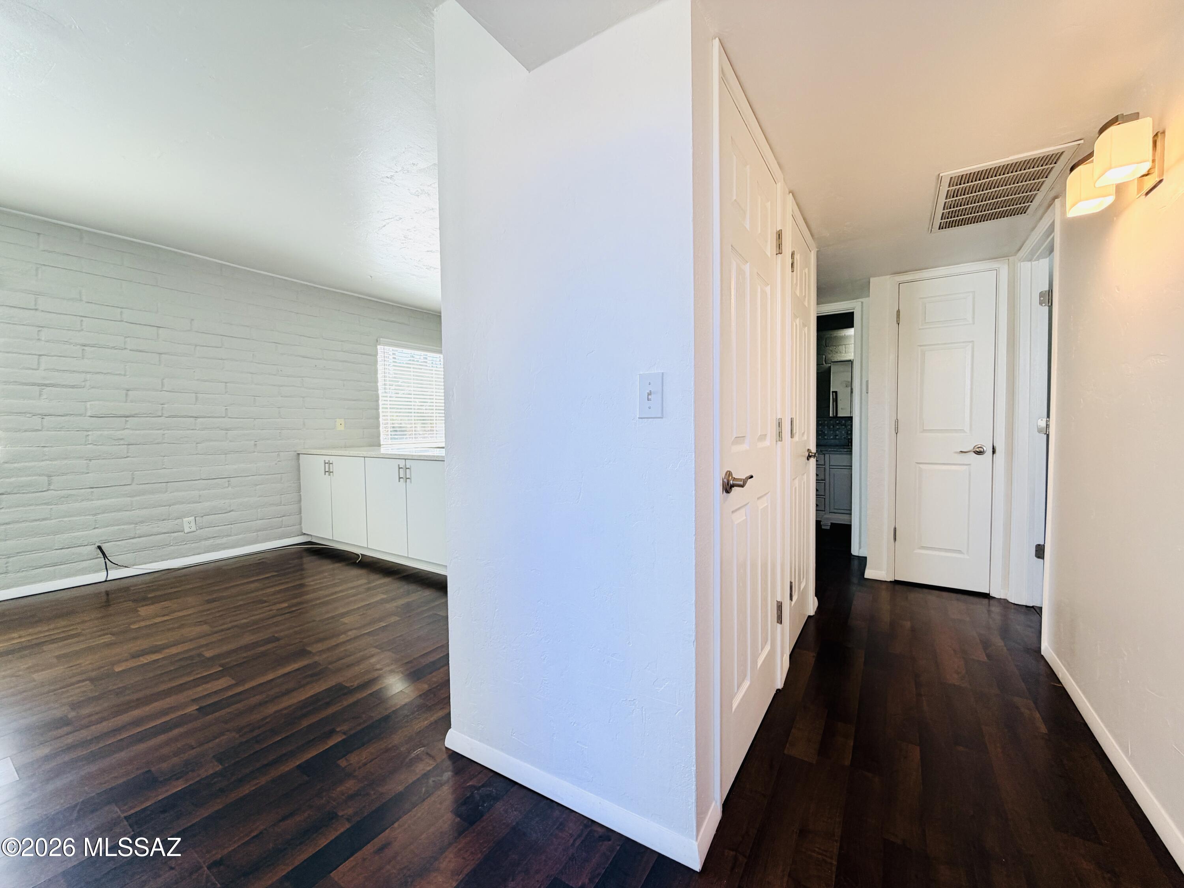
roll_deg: +0.2
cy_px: 444
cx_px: 592
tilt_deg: -1.7
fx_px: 479
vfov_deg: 85.7
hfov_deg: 102.1
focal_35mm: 14
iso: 50
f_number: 2.2
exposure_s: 1/120
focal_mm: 2.22
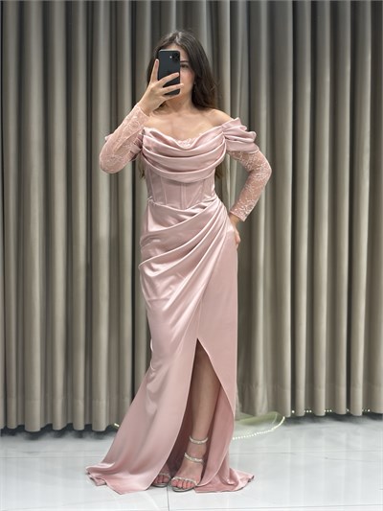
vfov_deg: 36.8
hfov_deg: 28.0
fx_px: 767
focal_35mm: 52
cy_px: 256
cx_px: 192
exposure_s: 1/492
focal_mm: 5.96
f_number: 1.6
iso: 32
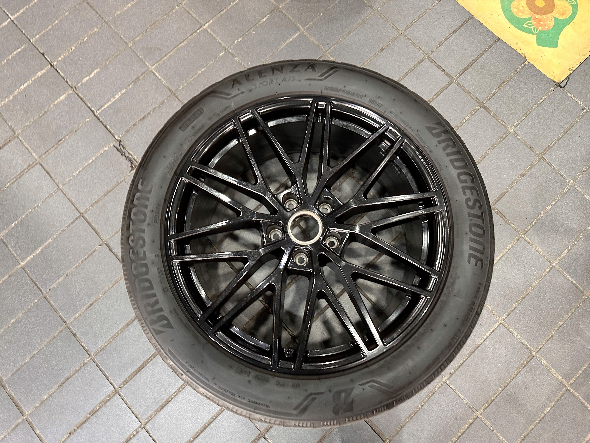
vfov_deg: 56.8
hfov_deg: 71.6
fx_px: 409
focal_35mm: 24
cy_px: 222
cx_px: 295
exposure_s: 1/60
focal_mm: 6.86
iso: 400
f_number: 1.78
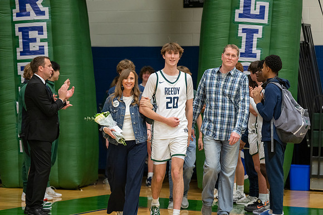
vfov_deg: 11.9
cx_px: 162
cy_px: 108
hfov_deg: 17.8
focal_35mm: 115
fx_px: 1032
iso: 5000
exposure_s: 1/320
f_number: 2.8
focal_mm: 115
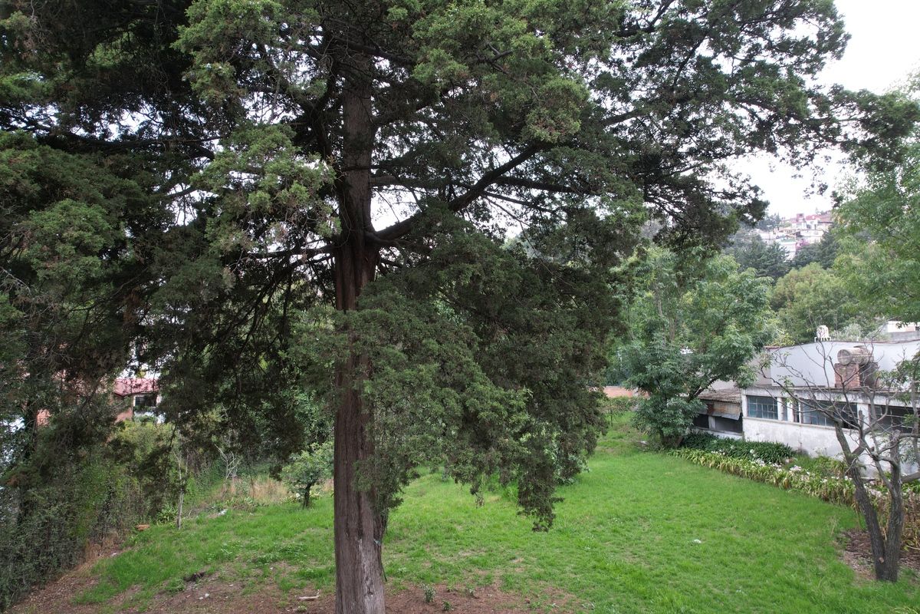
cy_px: 307
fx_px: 562
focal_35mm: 22
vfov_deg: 57.2
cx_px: 460
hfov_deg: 78.6
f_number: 2.8
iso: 110
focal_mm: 8.38
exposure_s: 1/15
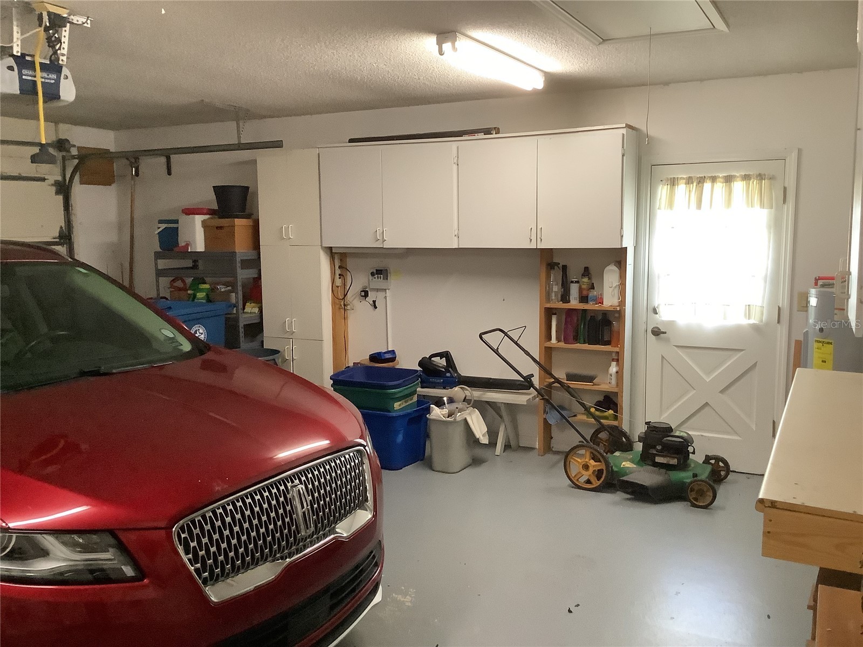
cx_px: 432
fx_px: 773
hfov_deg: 58.4
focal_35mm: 31
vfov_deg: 45.4
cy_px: 324
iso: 400
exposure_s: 1/40
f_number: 2.4
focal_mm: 3.3
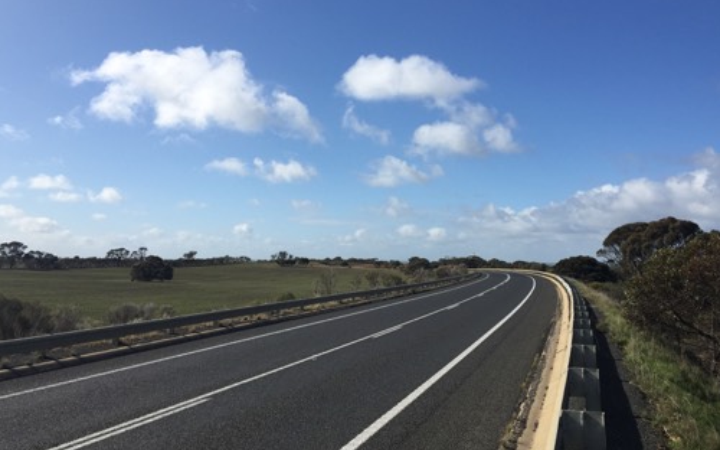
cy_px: 203
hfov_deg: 59.7
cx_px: 363
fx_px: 628
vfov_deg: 39.3
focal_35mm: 32
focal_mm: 4.15
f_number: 2.2
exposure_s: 1/2639
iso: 32
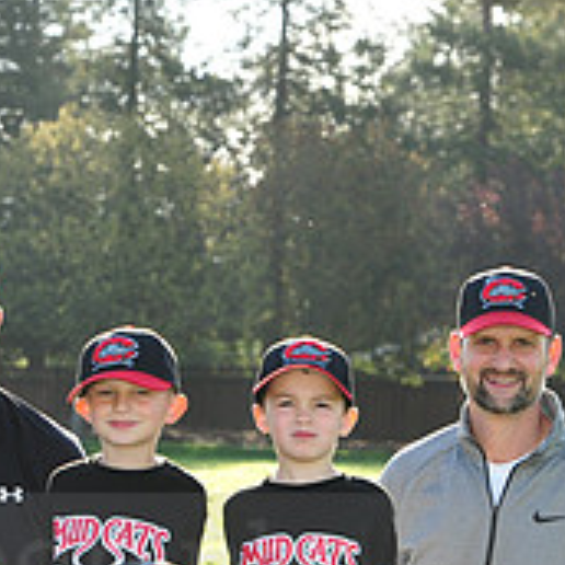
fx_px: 4229
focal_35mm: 229
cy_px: 535
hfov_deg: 7.6
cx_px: -39
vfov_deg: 7.6
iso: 400
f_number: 8
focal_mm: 80
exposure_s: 1/320
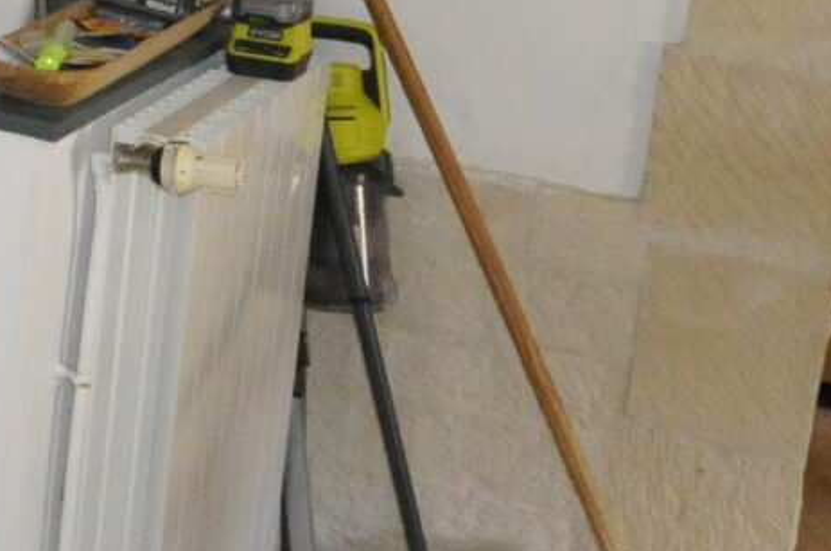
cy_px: -70
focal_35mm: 83
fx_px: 1913
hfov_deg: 17.1
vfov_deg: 15.9
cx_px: -885
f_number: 6.3
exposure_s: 1/60
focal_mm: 10
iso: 3200
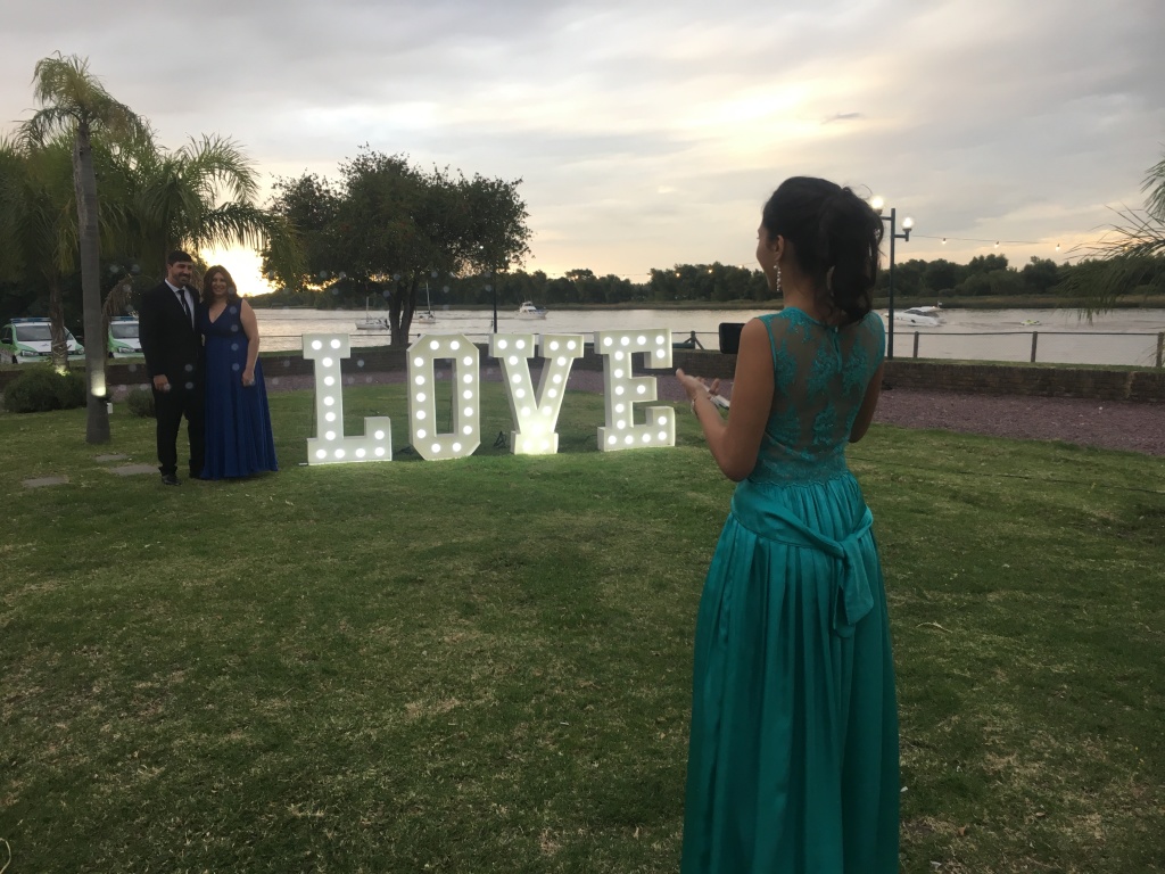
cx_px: 582
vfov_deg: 48.2
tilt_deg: -6.2
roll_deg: +0.4
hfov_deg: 61.7
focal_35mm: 29
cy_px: 437
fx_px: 976
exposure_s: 1/33
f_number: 2.2
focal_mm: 4.15
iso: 25
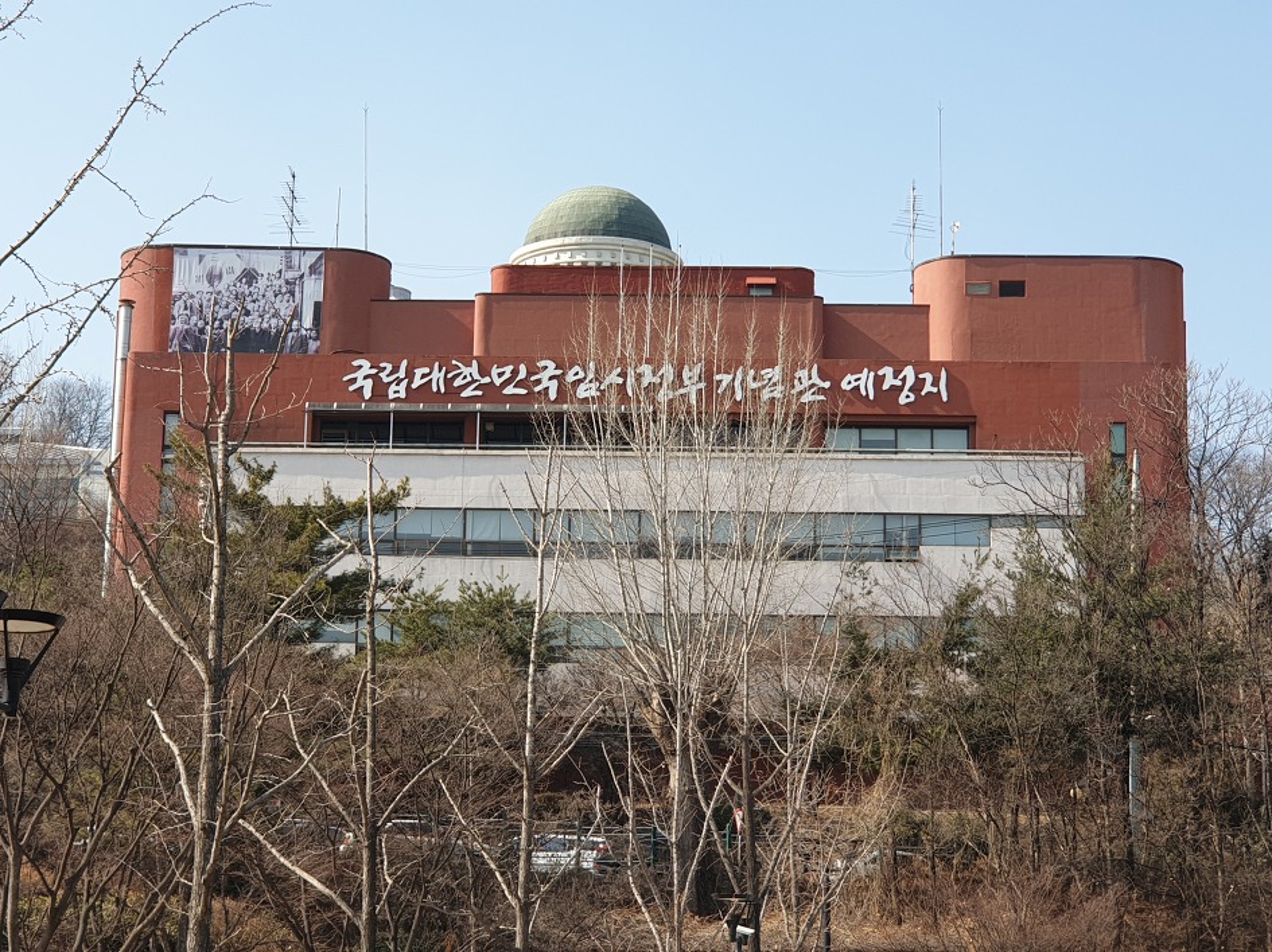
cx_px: 636
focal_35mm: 52
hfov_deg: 36.8
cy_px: 476
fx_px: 1910
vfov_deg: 28.0
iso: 25
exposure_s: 1/511
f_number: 2.4
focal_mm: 6
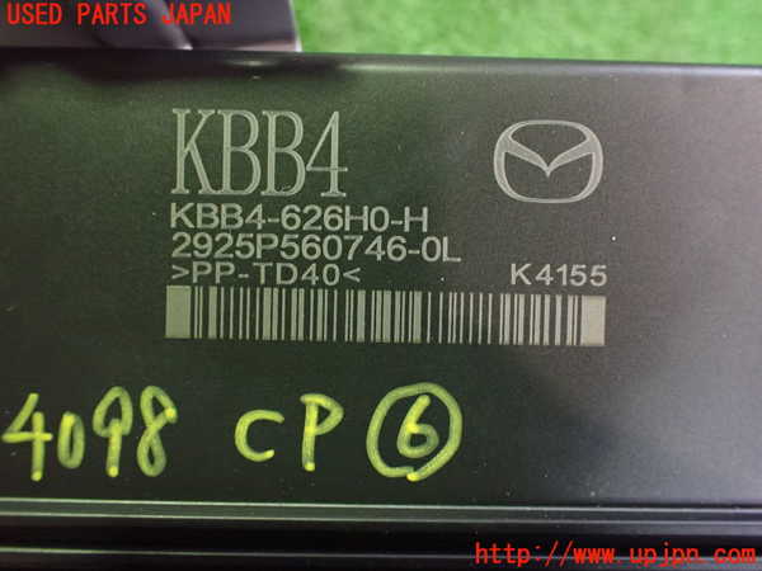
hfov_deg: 60.0
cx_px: 381
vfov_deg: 46.8
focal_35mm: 30
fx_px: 660
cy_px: 286
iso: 1250
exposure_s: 1/30
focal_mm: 5.4
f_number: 2.3
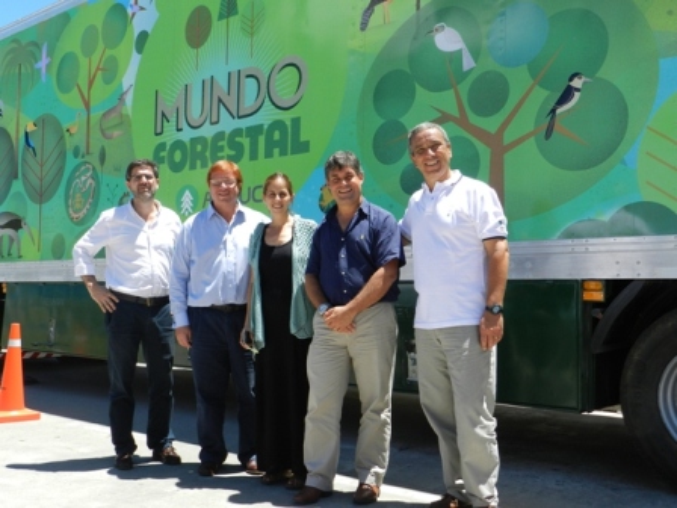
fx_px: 743
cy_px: 254
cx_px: 338
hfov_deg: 49.0
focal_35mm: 38
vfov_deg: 37.7
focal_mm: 6.7
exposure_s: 1/800
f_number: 4
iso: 160
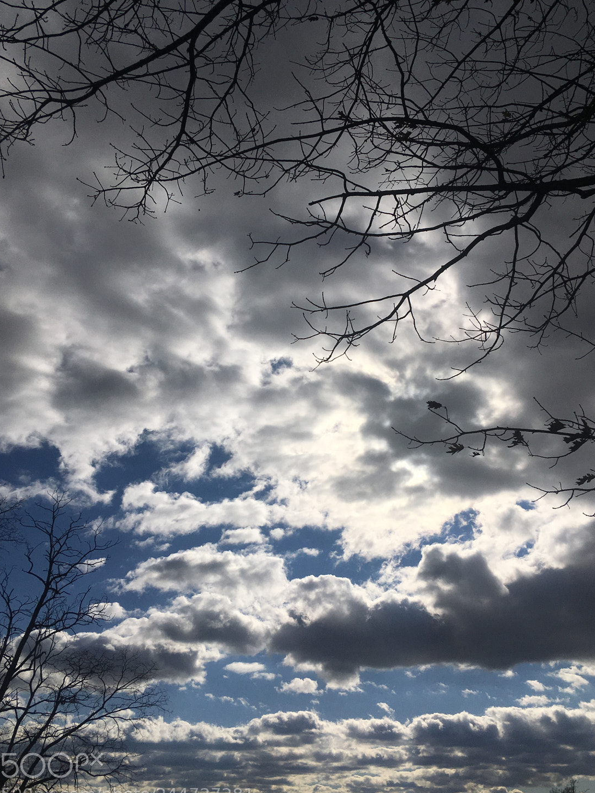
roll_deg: -0.4
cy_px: 400
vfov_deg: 56.8
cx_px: 295
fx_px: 733
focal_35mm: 32
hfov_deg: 44.2
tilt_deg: +29.1
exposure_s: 1/19231
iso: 25
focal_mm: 4.15
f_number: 2.2
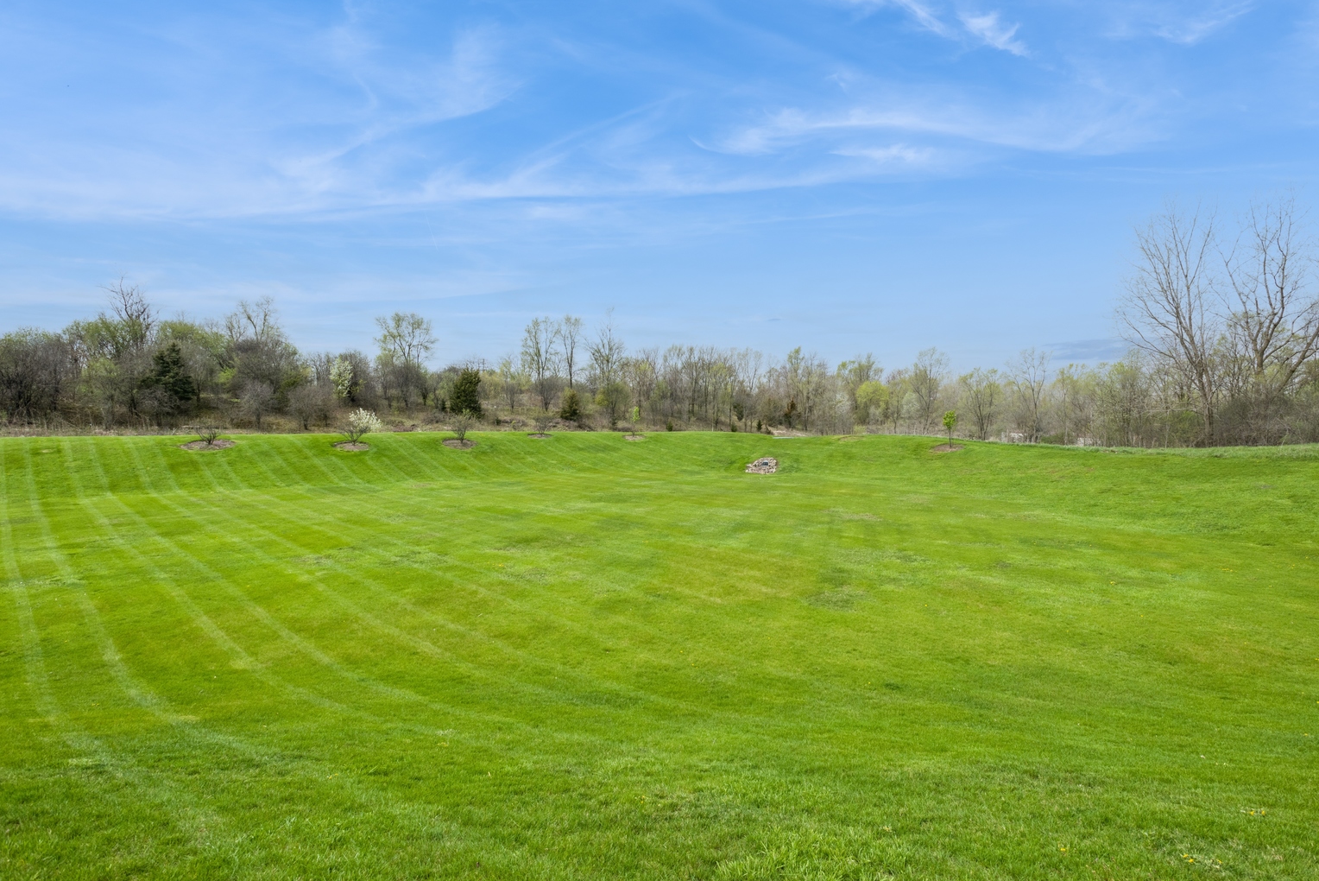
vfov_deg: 67.4
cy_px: 458
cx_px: 691
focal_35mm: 18
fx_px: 660
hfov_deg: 89.9
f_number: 8
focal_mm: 17
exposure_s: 1/800
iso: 400
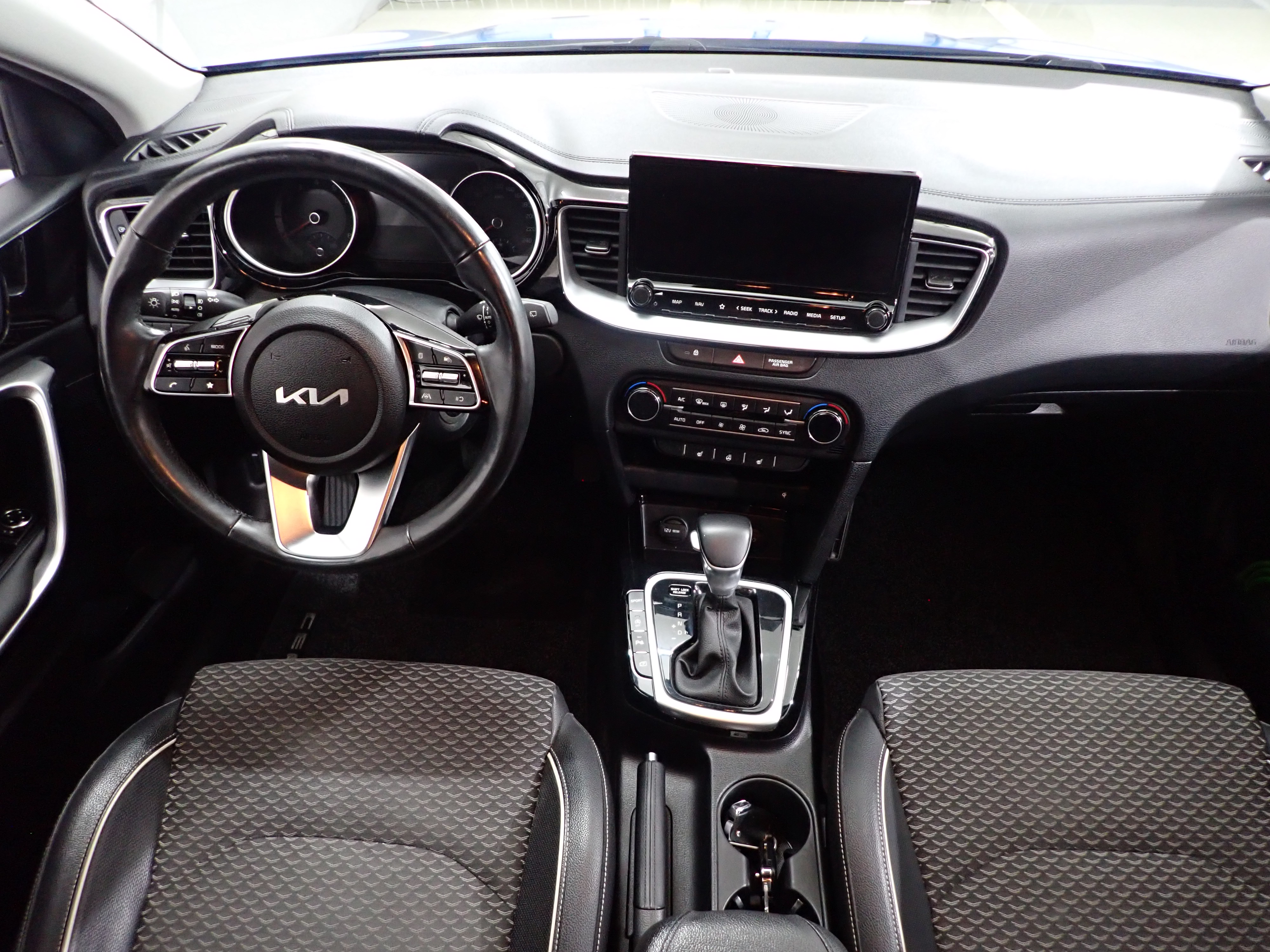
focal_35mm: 25
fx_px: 917
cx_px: 635
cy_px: 476
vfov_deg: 54.9
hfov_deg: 69.4
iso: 800
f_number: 2
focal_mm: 4.5
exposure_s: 1/30
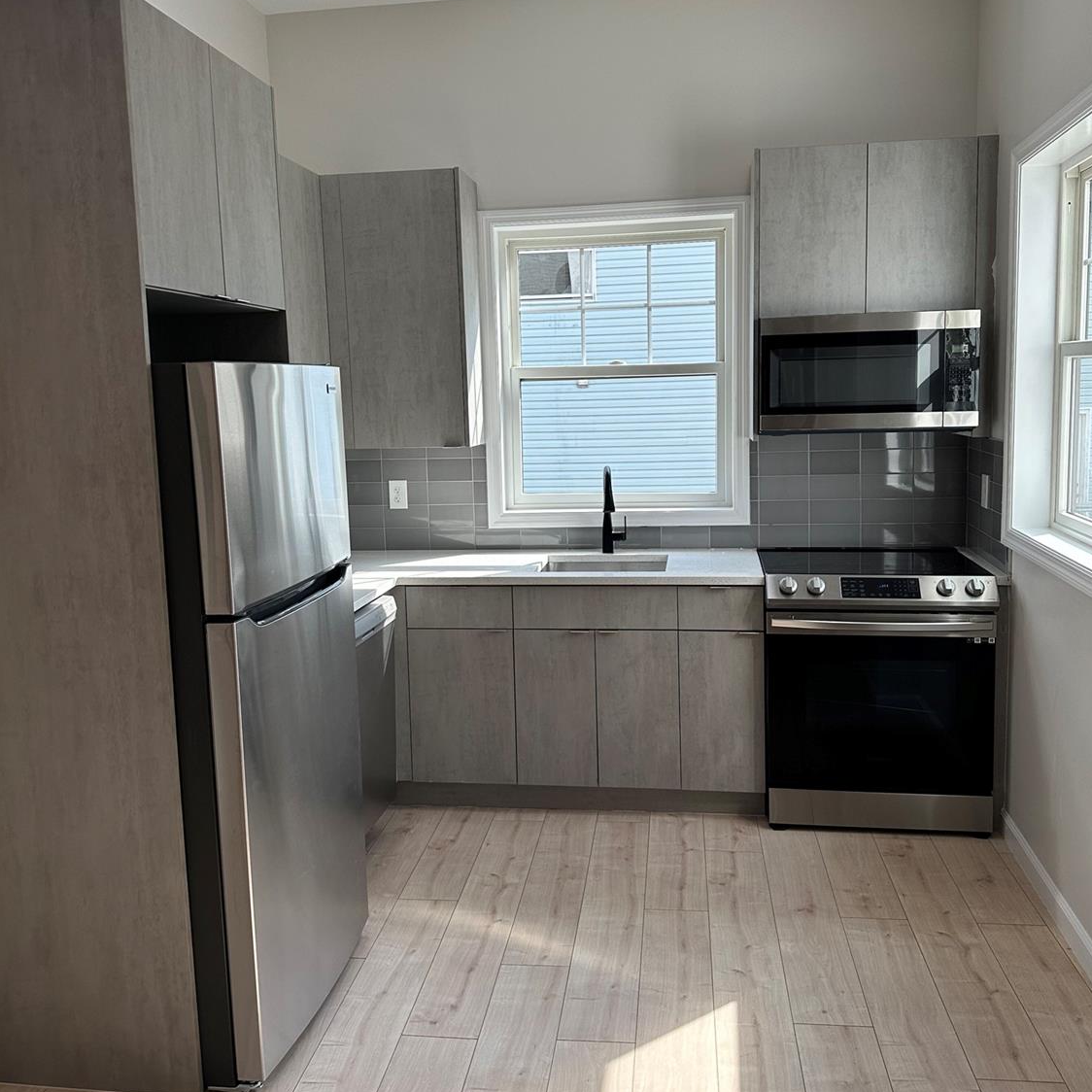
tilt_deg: -1.3
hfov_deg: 55.6
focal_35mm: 29
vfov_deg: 55.5
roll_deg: +1.7
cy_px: 497
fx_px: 1035
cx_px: 542
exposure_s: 1/491
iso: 80
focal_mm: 6.86
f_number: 1.78
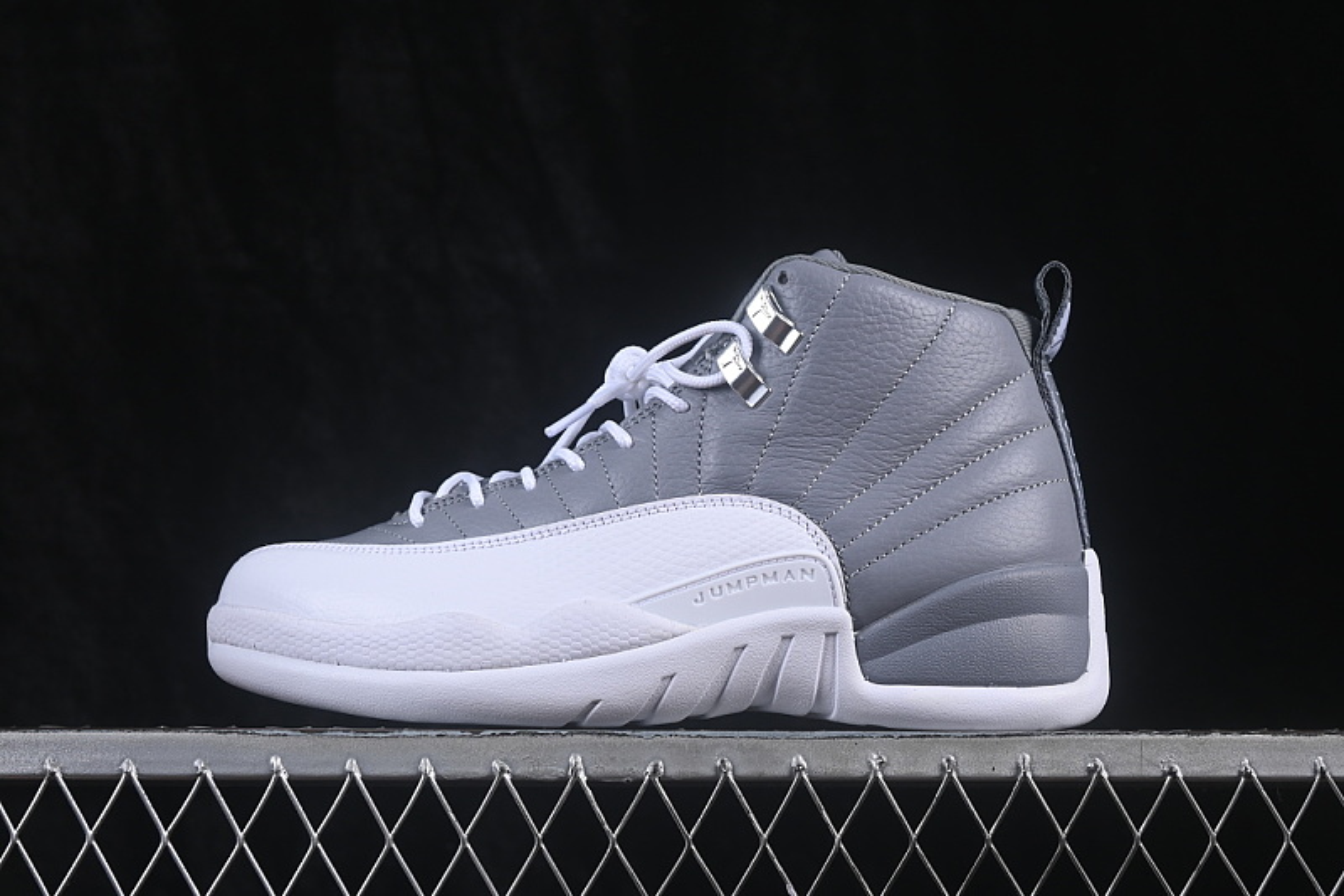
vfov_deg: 18.2
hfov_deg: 27.0
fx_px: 2799
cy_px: 448
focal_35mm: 75
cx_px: 672
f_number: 8
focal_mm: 50
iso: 160
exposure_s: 1/80
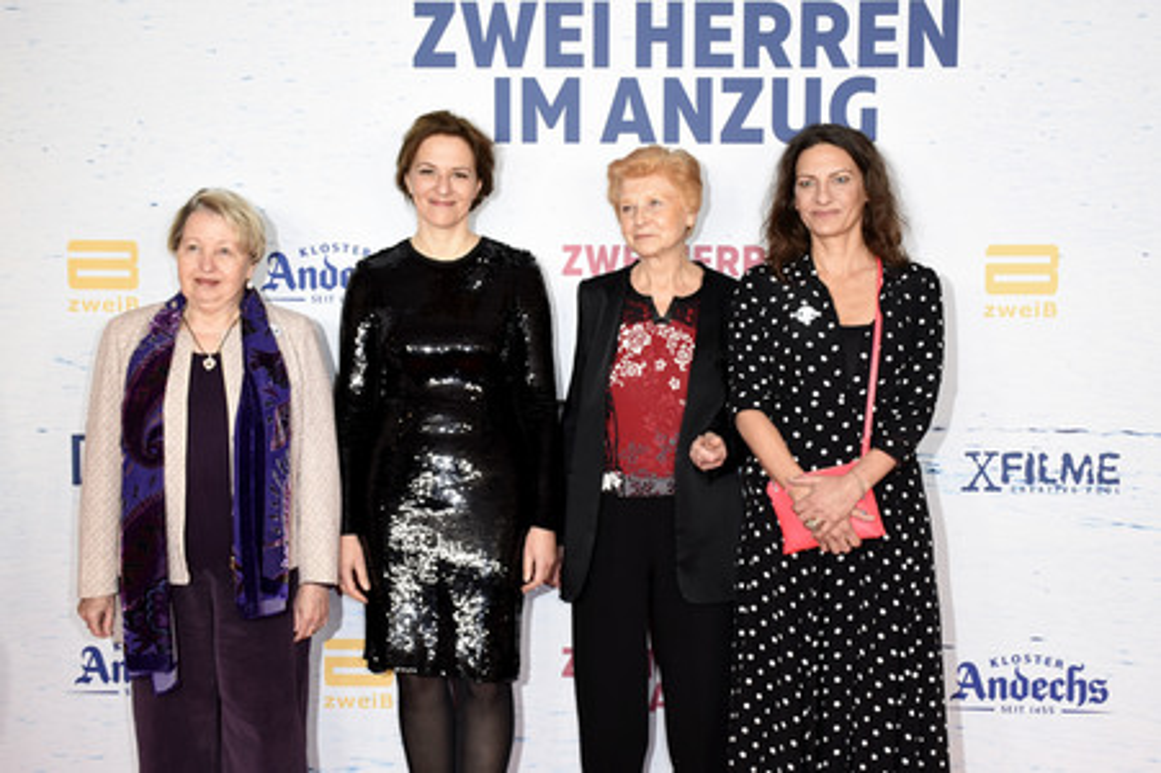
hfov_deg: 48.0
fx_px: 1305
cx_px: 580
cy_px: 386
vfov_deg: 33.0
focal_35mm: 40
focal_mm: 27
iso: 640
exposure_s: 1/60
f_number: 6.3
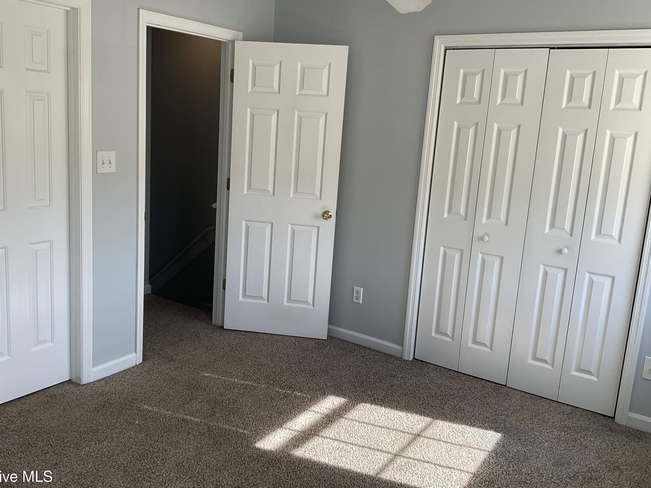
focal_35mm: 32
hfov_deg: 56.7
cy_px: 232
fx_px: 602
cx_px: 297
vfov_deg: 44.1
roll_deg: -3.1
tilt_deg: -12.2
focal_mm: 3
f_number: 1.8
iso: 25
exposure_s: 1/120
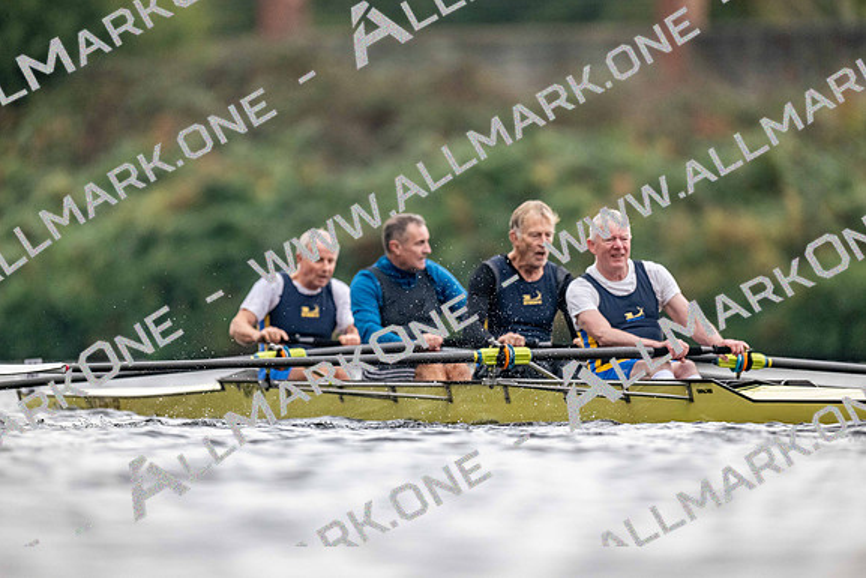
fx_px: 14508
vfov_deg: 2.3
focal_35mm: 603
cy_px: 289
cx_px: 434
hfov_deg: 3.4
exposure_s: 1/2500
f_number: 4
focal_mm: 600
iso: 3200
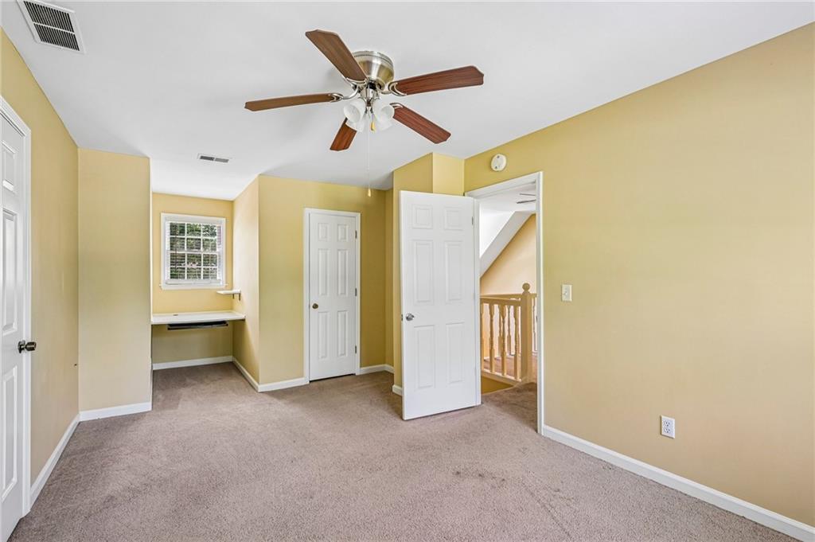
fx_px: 373
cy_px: 271
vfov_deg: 72.0
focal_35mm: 16
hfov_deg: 95.0
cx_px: 408
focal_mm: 16.5
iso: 400
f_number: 8
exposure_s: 1/25
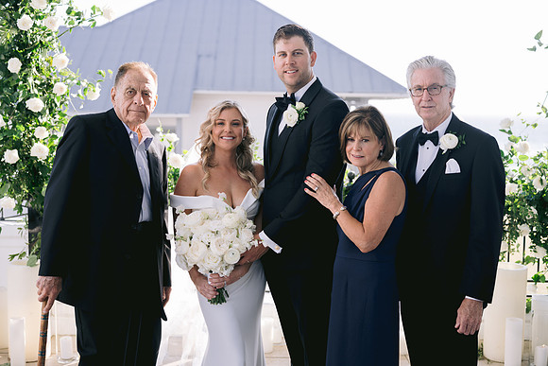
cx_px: 274
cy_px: 183
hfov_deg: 39.6
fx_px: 761
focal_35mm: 50
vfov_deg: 27.0
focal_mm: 50
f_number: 2.8
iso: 200
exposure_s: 1/800
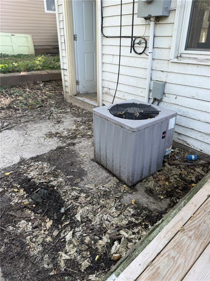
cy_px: 140
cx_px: 105
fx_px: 194
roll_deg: -0.5
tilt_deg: -28.2
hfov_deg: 56.8
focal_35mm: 24
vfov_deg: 71.6
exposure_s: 1/121
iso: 50
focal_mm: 6.76
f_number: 1.78
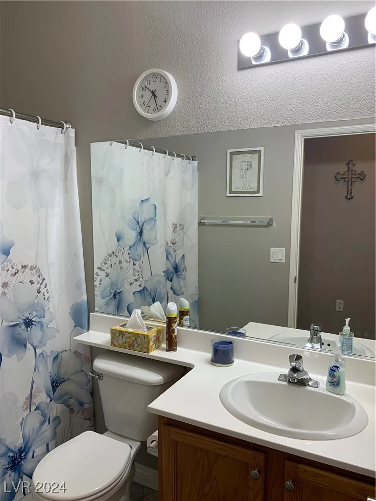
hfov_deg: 53.1
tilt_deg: -5.6
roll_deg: +0.4
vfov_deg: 67.3
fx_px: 377
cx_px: 188
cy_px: 250
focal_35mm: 26
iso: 64
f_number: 1.8
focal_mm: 4.25
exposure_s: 1/60
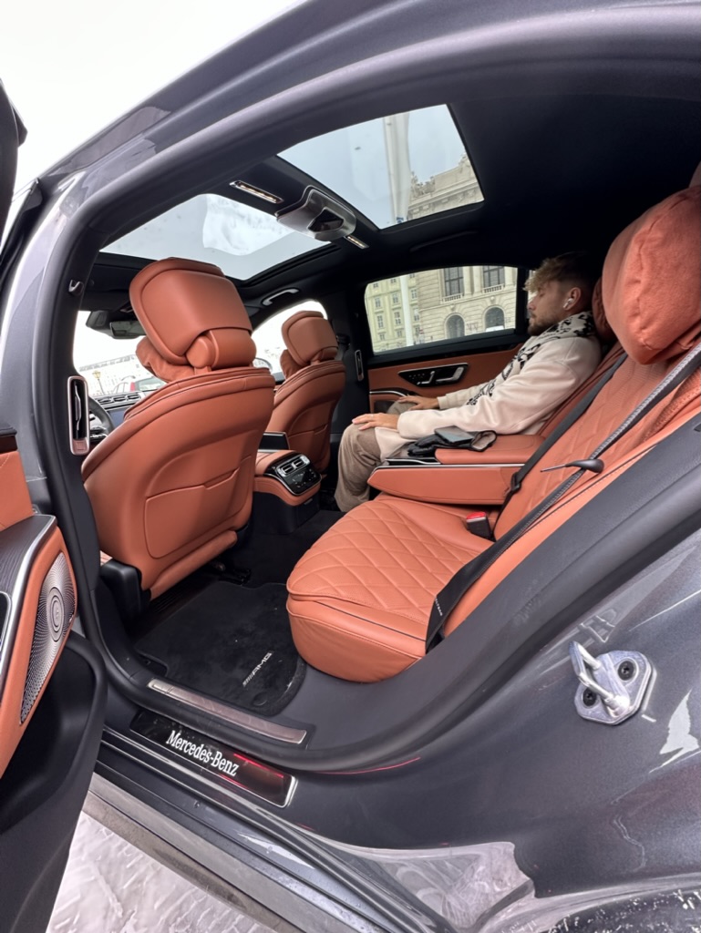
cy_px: 466
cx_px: 350
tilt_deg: -16.4
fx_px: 378
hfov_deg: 85.7
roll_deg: +9.5
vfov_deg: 102.0
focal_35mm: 14
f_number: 2.2
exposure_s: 1/99
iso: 160
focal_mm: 2.22
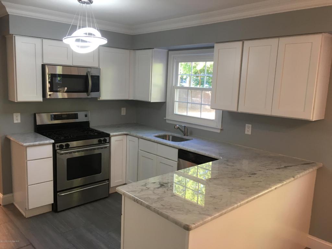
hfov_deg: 61.7
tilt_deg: -8.9
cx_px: 166
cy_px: 124
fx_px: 278
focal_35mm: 29
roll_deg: -2.6
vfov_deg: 48.2
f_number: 2.2
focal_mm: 4.15
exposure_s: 1/30
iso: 64
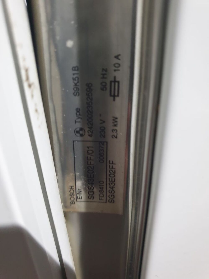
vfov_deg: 67.3
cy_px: 140
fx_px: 209
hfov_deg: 53.1
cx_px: 104
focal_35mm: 26
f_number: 1.5
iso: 320
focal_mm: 4.3
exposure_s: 1/20
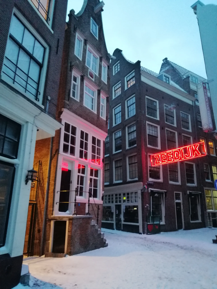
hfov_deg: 51.4
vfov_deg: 65.3
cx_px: 108
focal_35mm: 27
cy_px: 144
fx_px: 226
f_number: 1.8
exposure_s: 1/25
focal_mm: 3.95
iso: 640
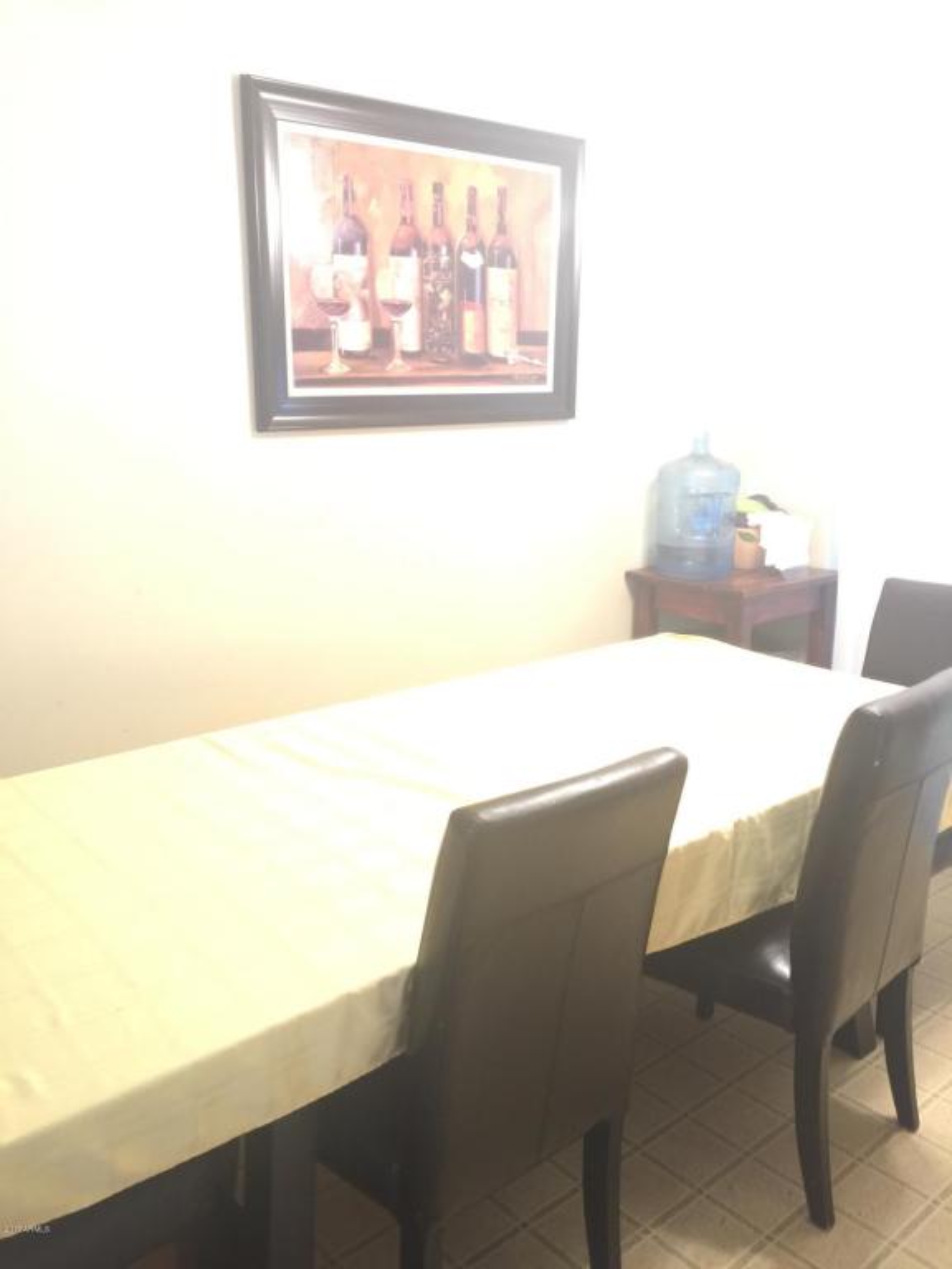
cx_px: 476
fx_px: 1063
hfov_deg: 48.2
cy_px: 634
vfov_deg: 61.7
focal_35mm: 29
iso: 64
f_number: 2.2
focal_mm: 4.15
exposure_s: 1/4
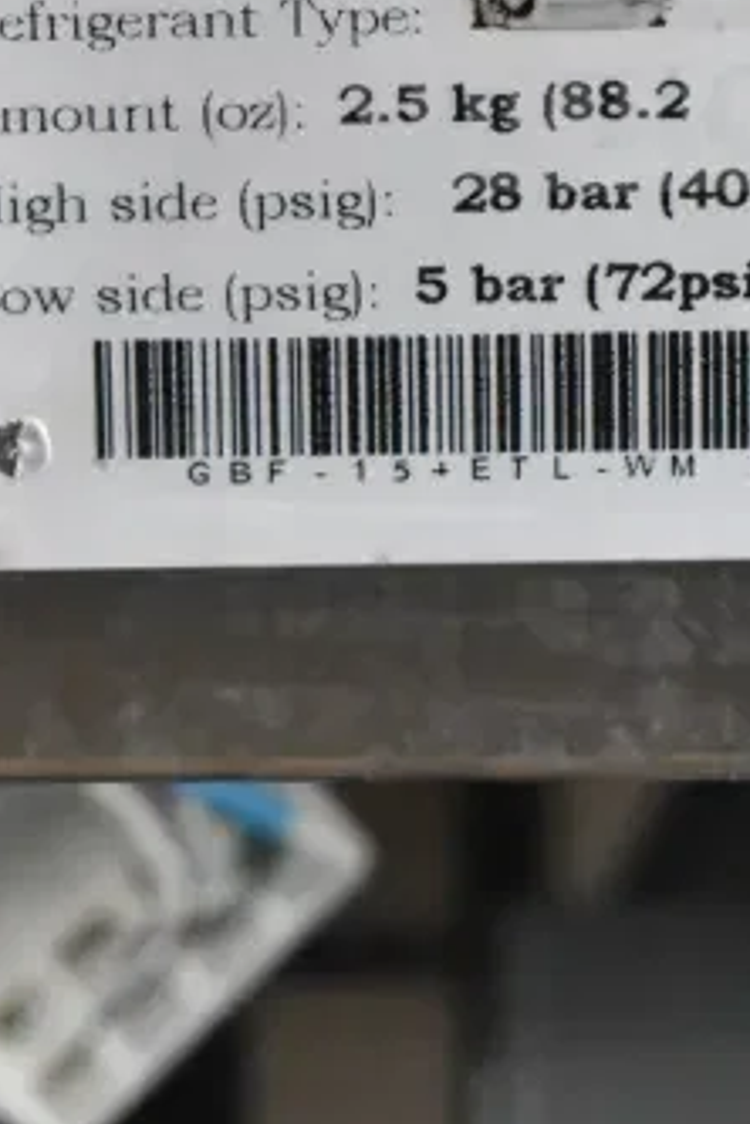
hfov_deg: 6.9
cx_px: 635
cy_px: -76
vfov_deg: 10.3
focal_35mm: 198
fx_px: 6187
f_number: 5.6
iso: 6400
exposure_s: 1/125
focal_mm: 48
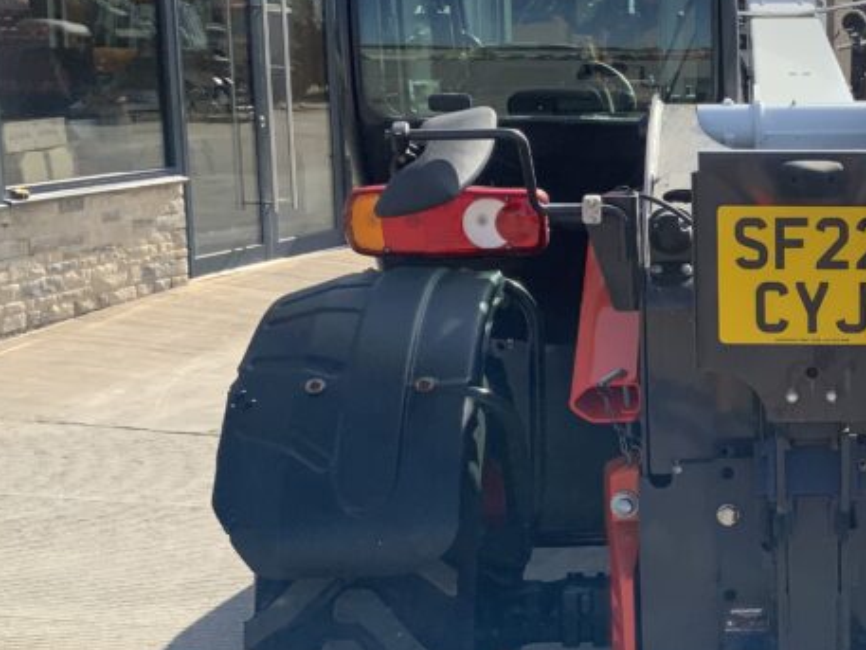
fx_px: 1627
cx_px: 838
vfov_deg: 22.6
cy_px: 368
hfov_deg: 28.2
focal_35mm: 65
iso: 16
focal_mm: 3
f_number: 1.8
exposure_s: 1/1412
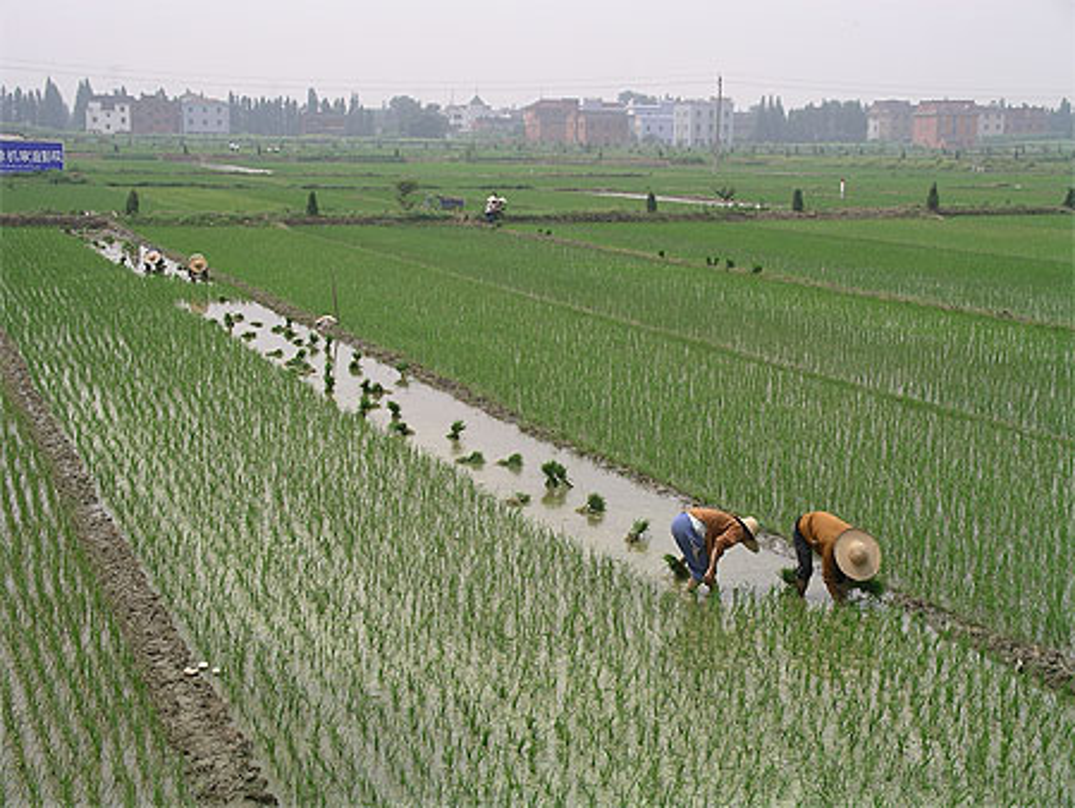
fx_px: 1926
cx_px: 538
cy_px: 404
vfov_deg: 23.7
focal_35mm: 62
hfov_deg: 31.2
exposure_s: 1/273
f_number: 4.5
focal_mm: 12.8
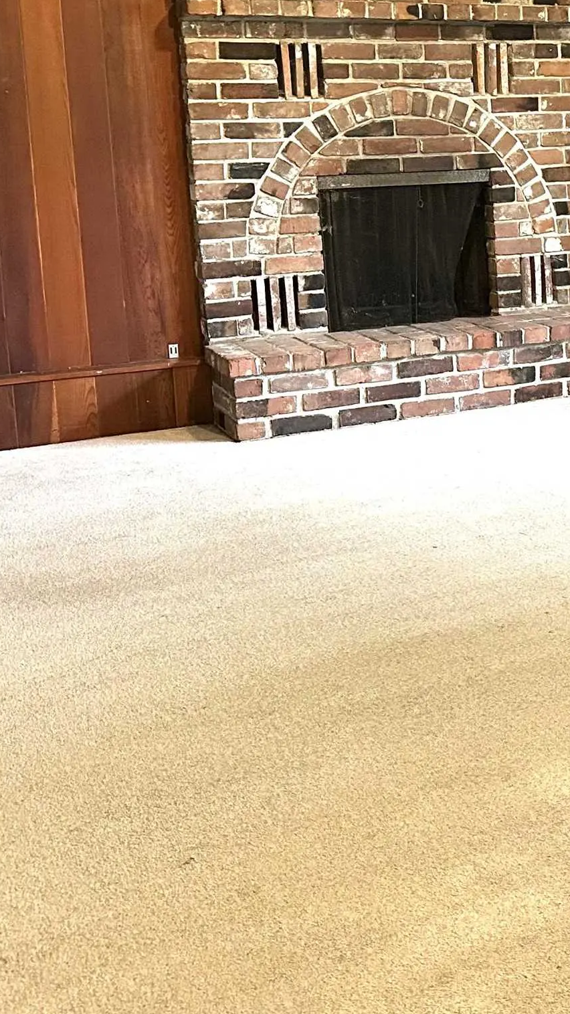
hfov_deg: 20.6
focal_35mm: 53
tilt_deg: -6.9
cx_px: 742
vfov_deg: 38.4
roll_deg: +0.2
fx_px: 1425
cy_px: 286
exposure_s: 1/60
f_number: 1.78
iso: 400
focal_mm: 6.86
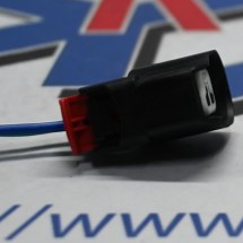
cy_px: 60
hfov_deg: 13.1
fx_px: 1017
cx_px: 321
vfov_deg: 13.6
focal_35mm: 128
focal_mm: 36
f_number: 5.3
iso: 560
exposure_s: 1/60
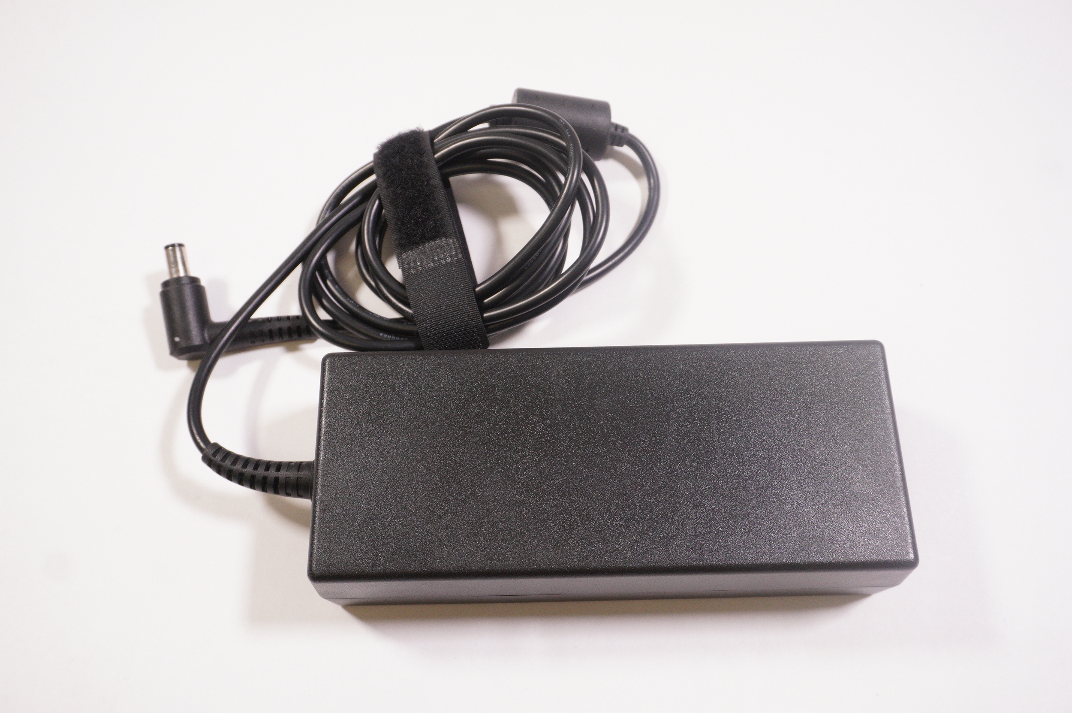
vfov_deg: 38.3
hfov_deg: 55.1
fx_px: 1026
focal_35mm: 34
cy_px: 356
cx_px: 536
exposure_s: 1/250
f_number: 5.6
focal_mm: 23
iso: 1250
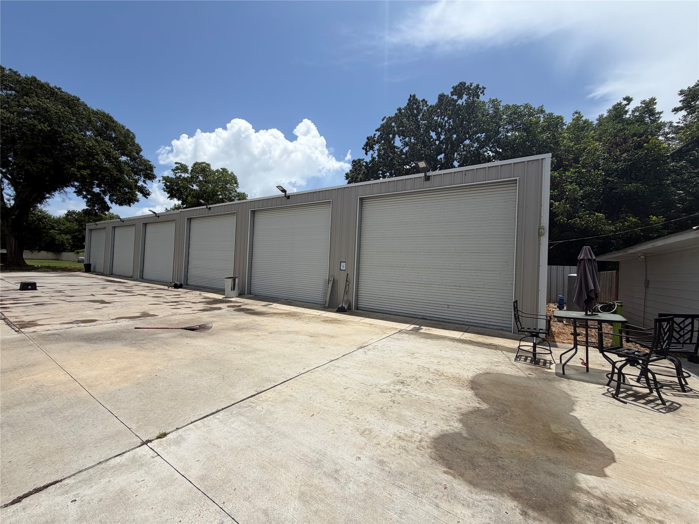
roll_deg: -0.9
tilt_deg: +1.3
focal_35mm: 14
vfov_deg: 85.7
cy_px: 262
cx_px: 350
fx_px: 283
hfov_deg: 102.1
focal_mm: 2.22
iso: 20
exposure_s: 1/1698
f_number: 2.2
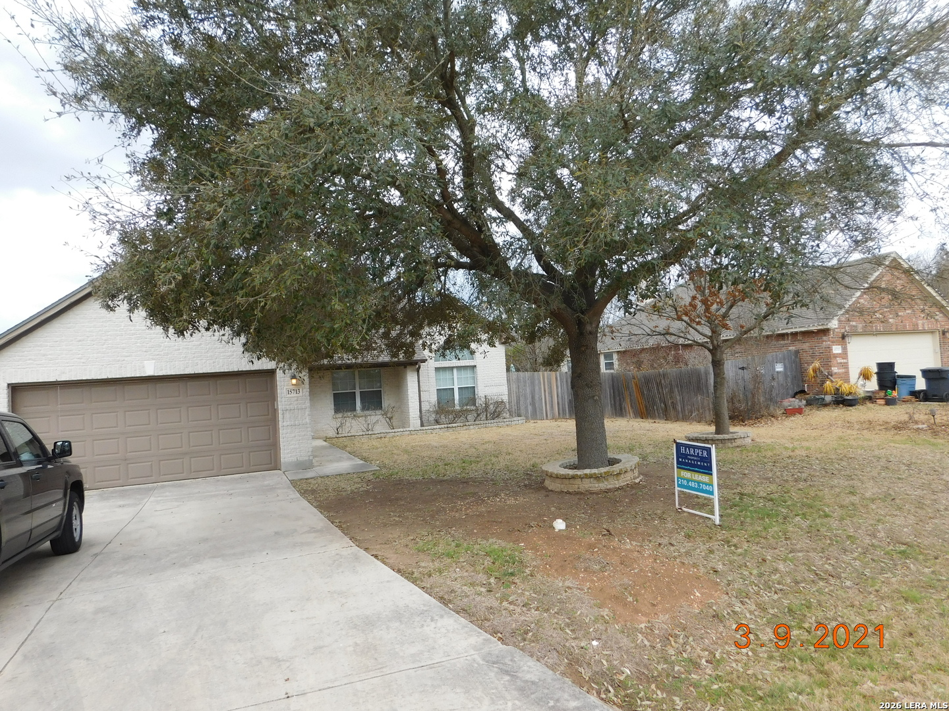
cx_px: 474
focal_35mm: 23
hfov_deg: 73.9
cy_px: 356
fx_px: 631
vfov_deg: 58.9
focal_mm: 4
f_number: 3
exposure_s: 1/500
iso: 125
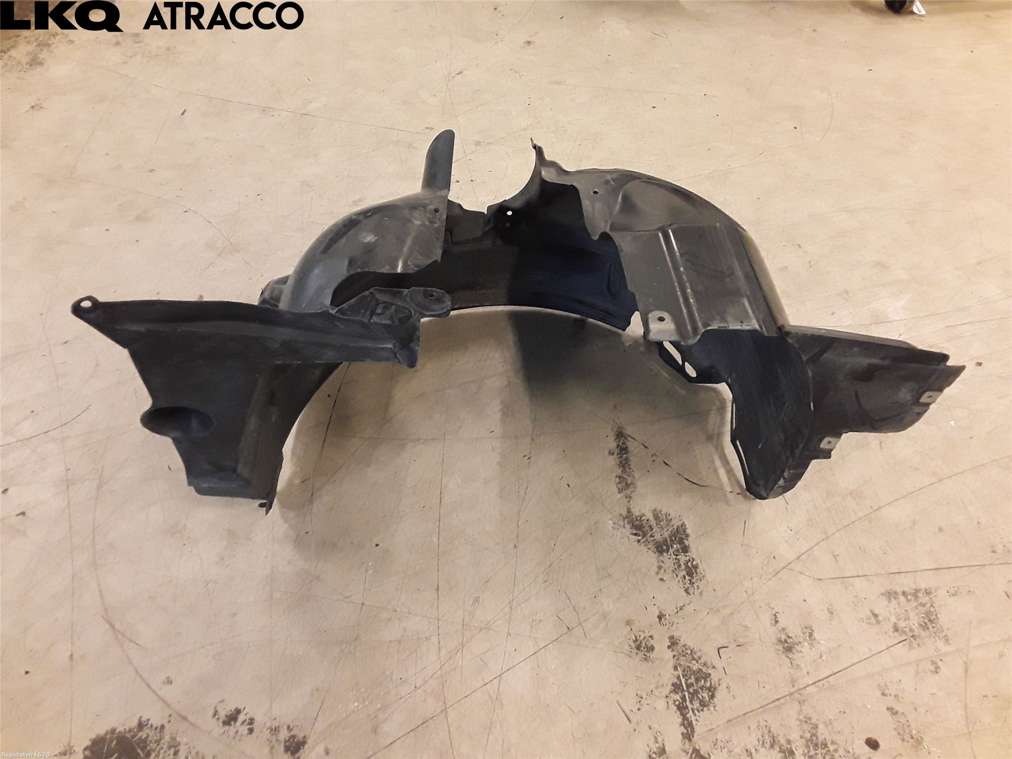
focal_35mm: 28
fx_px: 819
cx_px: 506
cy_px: 380
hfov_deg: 63.4
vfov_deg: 49.7
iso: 200
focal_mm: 2.91
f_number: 1.9
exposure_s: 1/50
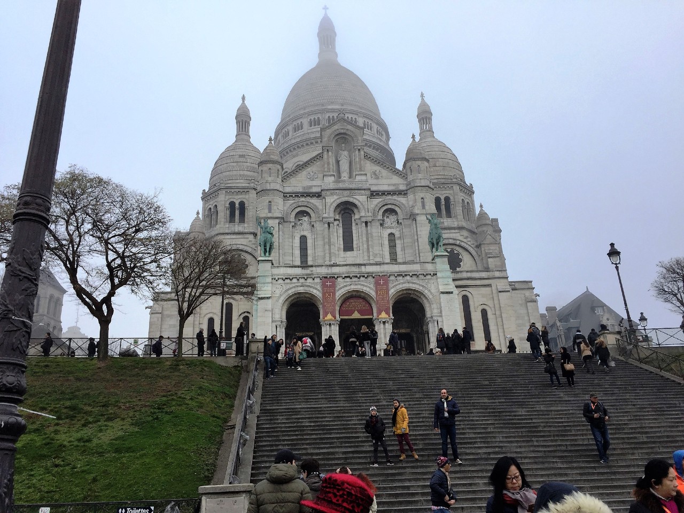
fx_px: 573
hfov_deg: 61.7
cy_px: 256
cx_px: 342
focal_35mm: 29
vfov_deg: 48.2
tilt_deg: +21.3
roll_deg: +2.2
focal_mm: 4.15
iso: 32
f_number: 2.2
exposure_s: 1/439
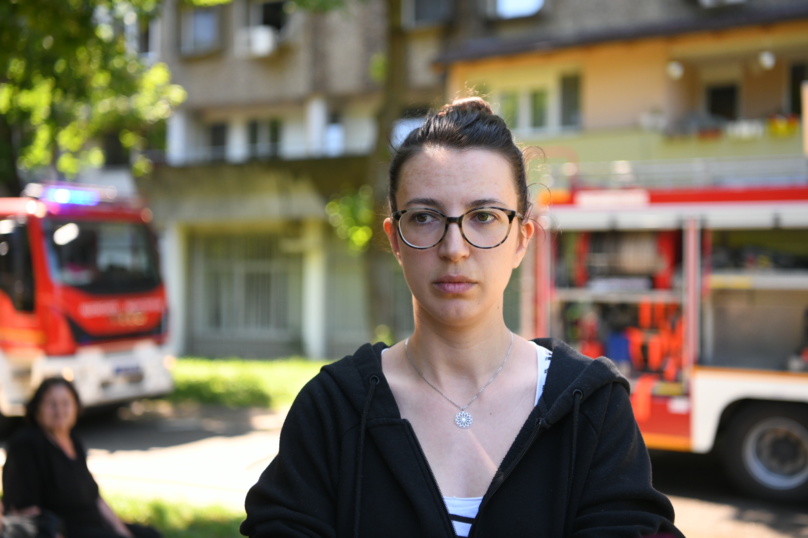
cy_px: 269
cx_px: 404
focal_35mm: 50
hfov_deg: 39.6
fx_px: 1122
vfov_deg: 27.0
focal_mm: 50
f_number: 3.2
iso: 1000
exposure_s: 1/1600
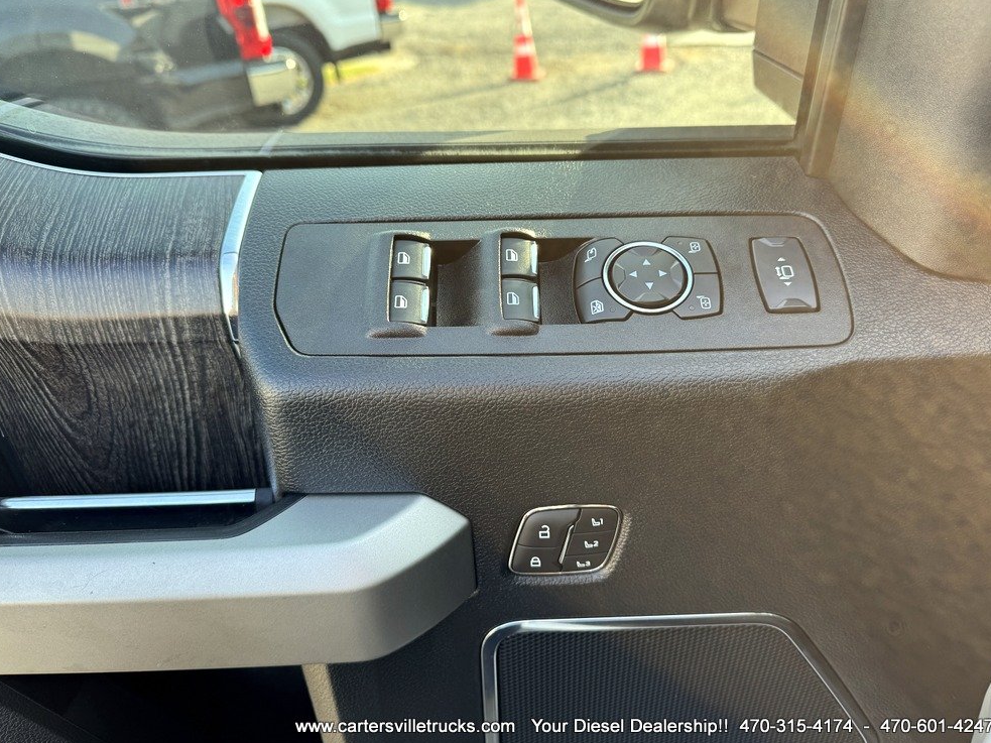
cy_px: 369
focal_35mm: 25
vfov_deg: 54.9
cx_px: 502
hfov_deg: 69.4
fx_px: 716
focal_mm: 6.76
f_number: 1.78
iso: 50
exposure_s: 1/121
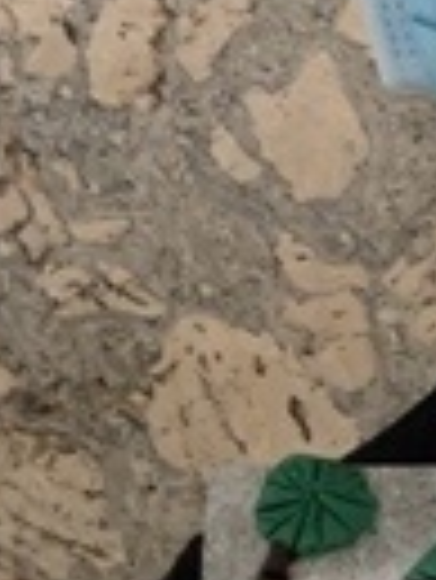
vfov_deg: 12.8
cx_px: 838
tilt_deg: -13.6
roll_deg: +2.4
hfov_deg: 9.3
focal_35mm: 151
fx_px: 2532
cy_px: 679
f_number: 1.8
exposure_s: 1/40
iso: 250
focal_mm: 4.25
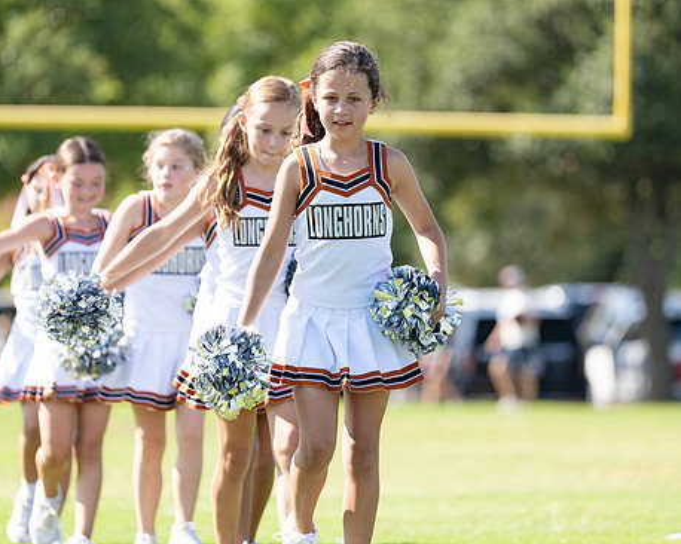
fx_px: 6064
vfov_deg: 5.1
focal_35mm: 301
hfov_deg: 6.4
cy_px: 215
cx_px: 320
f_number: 2.8
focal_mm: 200
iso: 200
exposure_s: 1/1600
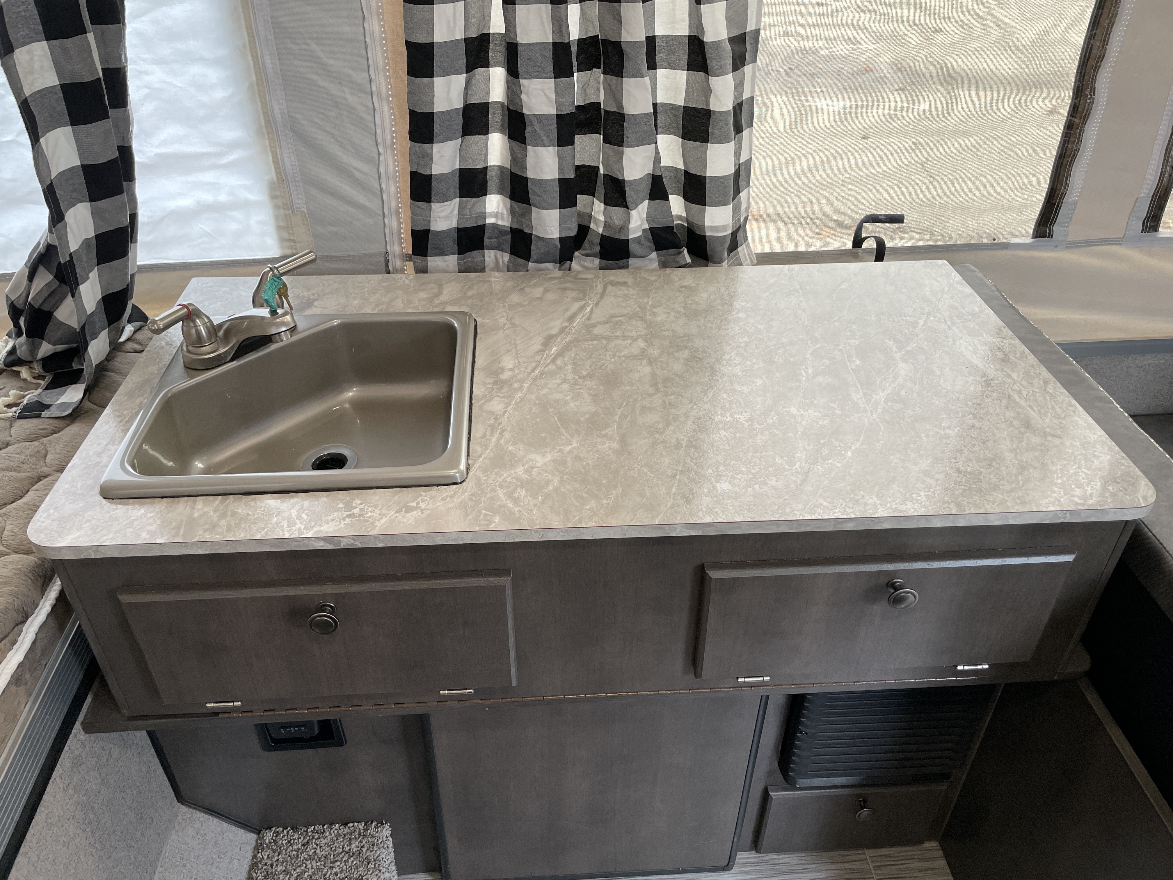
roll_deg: +1.2
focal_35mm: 26
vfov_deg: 53.1
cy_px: 440
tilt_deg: -35.3
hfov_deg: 67.3
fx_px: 881
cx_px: 586
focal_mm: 4.2
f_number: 1.6
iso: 125
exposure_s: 1/121
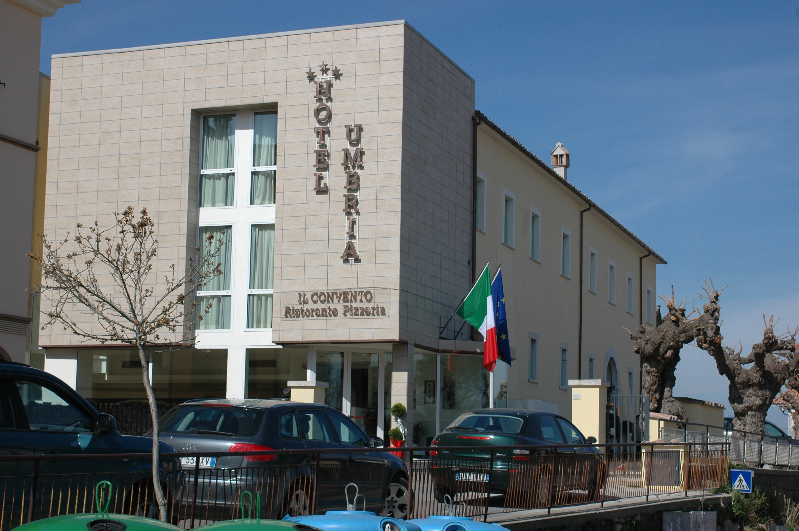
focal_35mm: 68
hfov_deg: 29.9
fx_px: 1497
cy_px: 266
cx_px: 400
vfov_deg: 20.1
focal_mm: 45
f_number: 10
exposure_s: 1/500
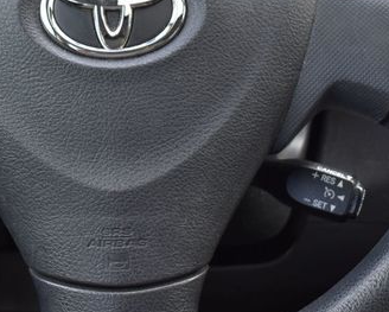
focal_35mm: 151
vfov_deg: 10.2
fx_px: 1739
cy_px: 89
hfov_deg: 12.7
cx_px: 108
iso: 400
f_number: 7.1
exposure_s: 1/30
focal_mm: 55
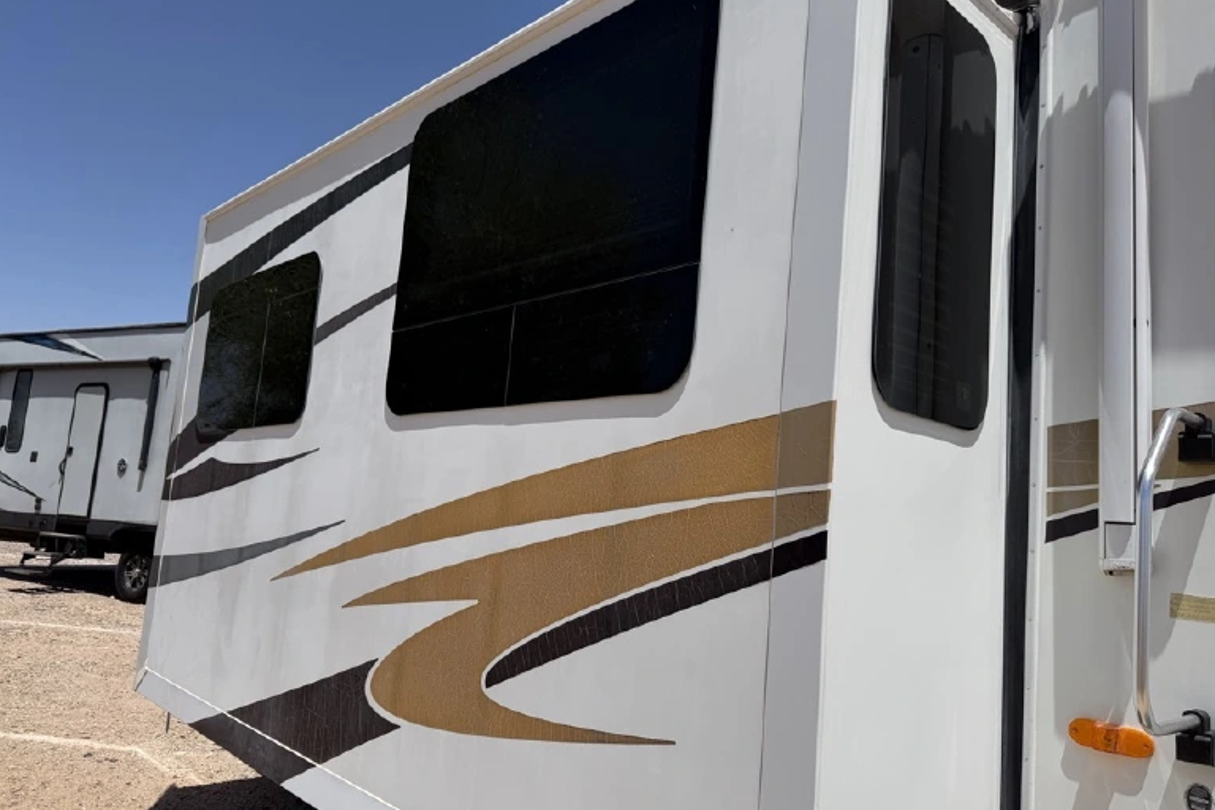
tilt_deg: +7.5
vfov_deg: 49.5
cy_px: 421
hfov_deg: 69.4
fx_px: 877
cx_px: 592
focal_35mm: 26
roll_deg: -5.7
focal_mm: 6.76
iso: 80
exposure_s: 1/9091
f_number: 1.78
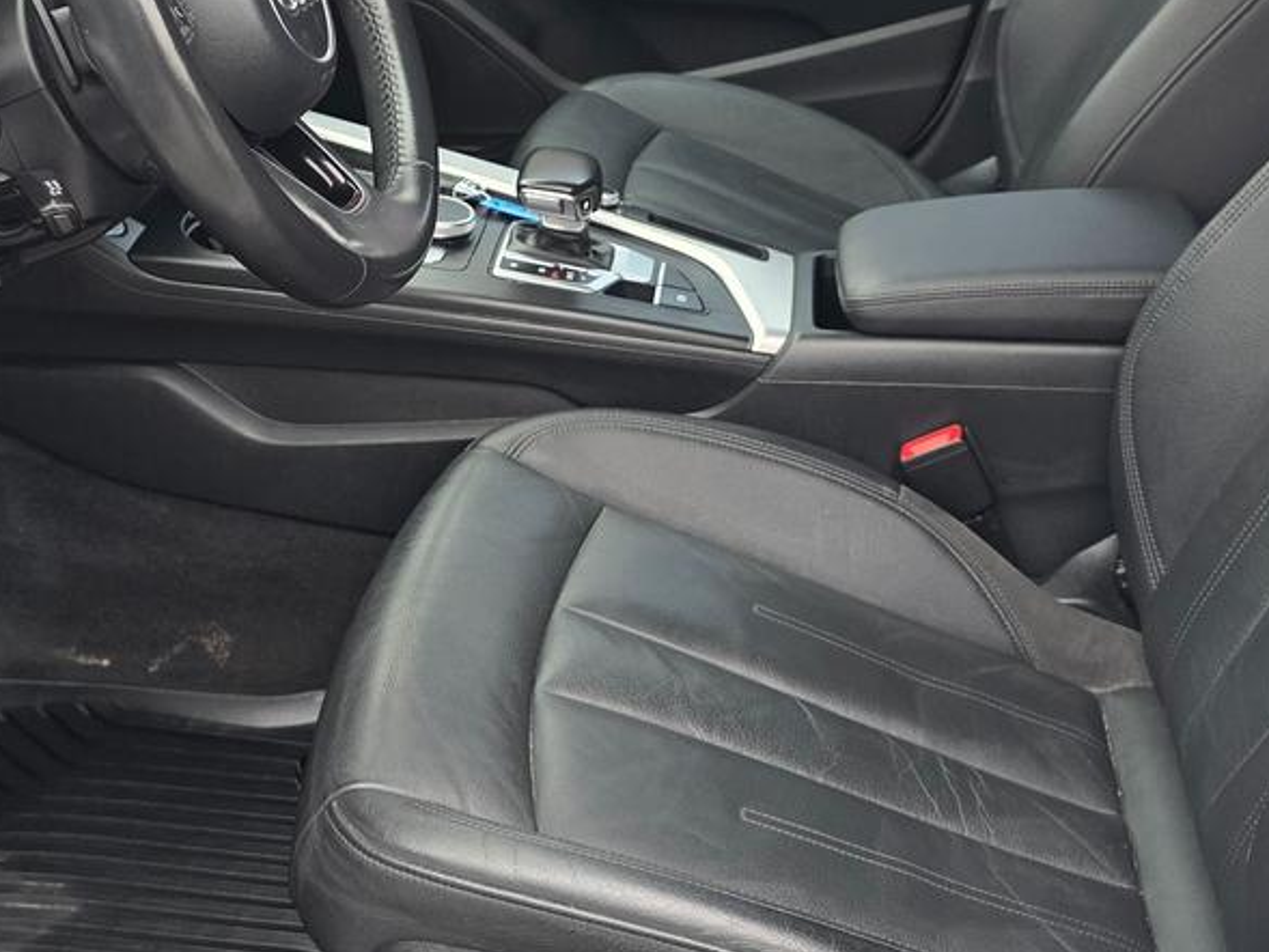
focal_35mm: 50
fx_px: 1833
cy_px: 332
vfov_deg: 29.0
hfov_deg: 38.0
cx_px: 502
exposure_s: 1/180
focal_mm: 6.3
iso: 125
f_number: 1.7
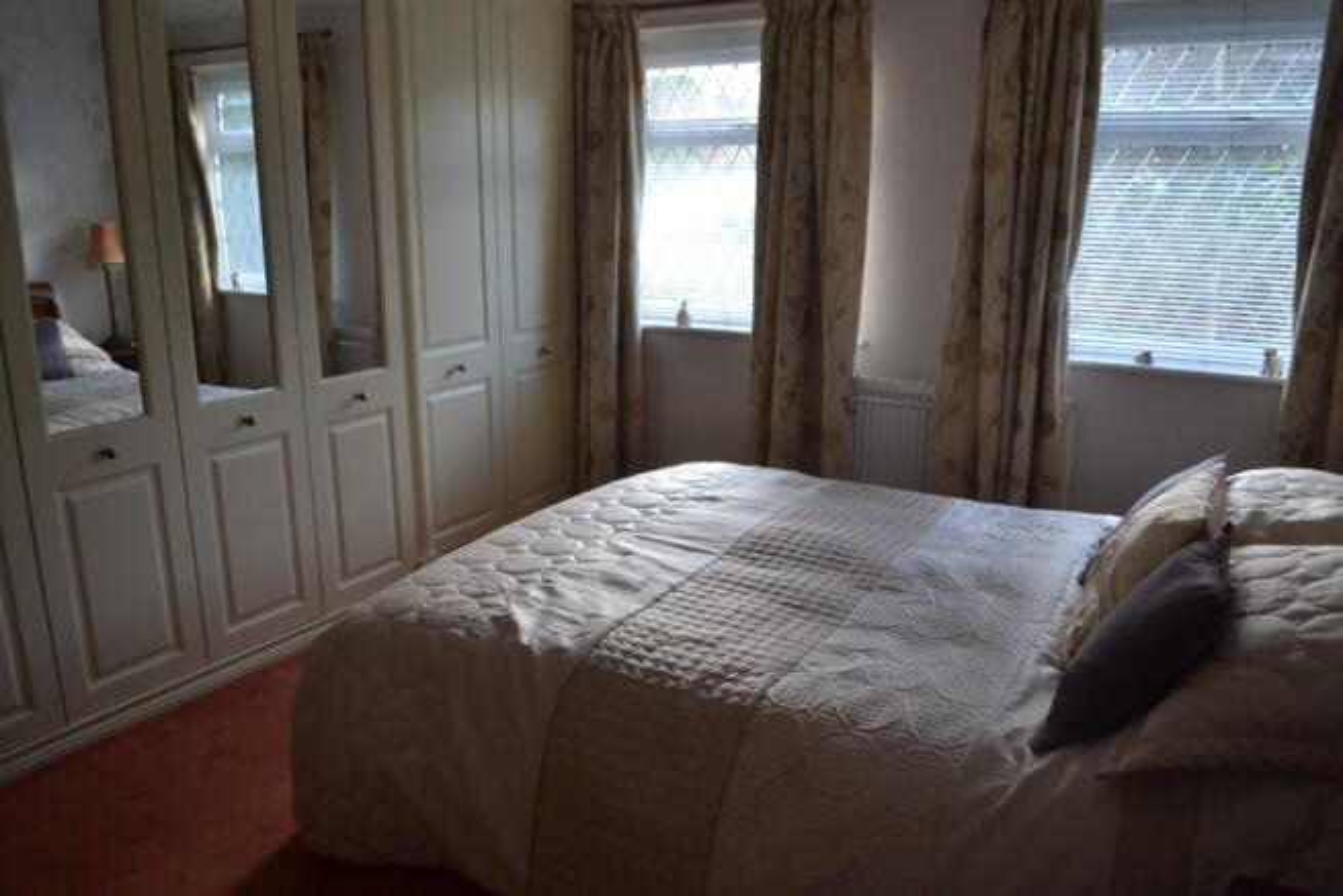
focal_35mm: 27
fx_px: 1007
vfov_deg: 48.0
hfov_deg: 67.4
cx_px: 672
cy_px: 448
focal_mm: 18
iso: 400
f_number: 3.5
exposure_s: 1/60
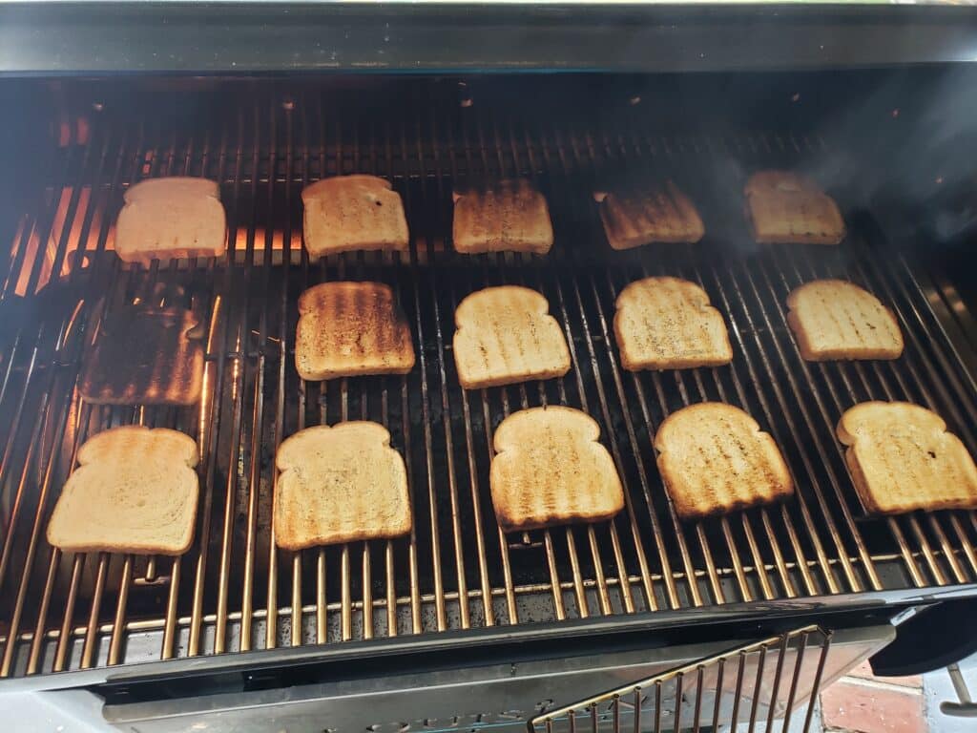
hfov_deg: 67.3
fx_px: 734
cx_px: 488
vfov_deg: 53.1
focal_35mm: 26
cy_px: 366
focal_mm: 4.3
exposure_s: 1/24
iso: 250
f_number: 2.4
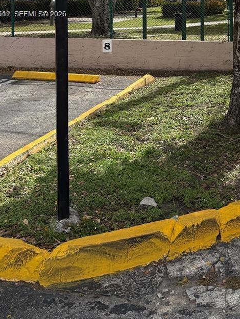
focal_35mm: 46
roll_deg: -0.1
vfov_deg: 37.7
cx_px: 202
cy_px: 15
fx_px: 425
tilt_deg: -1.9
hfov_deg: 30.5
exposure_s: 1/4673
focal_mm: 6.76
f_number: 1.78
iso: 125
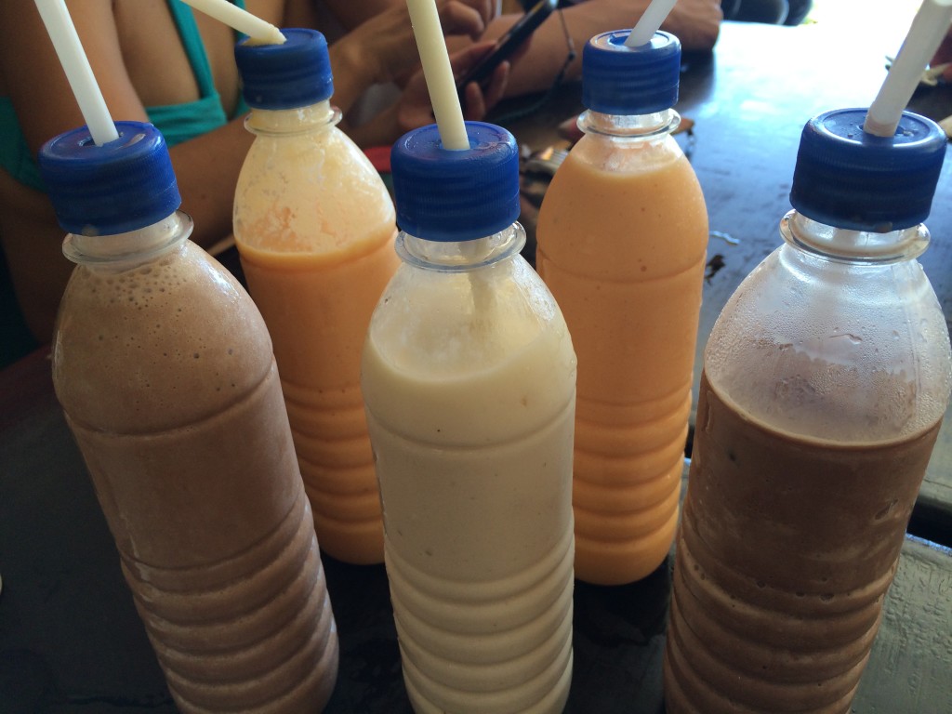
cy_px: 357
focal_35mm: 30
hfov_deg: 60.0
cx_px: 476
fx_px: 825
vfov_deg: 46.8
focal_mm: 4.12
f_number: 2.2
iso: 64
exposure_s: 1/120
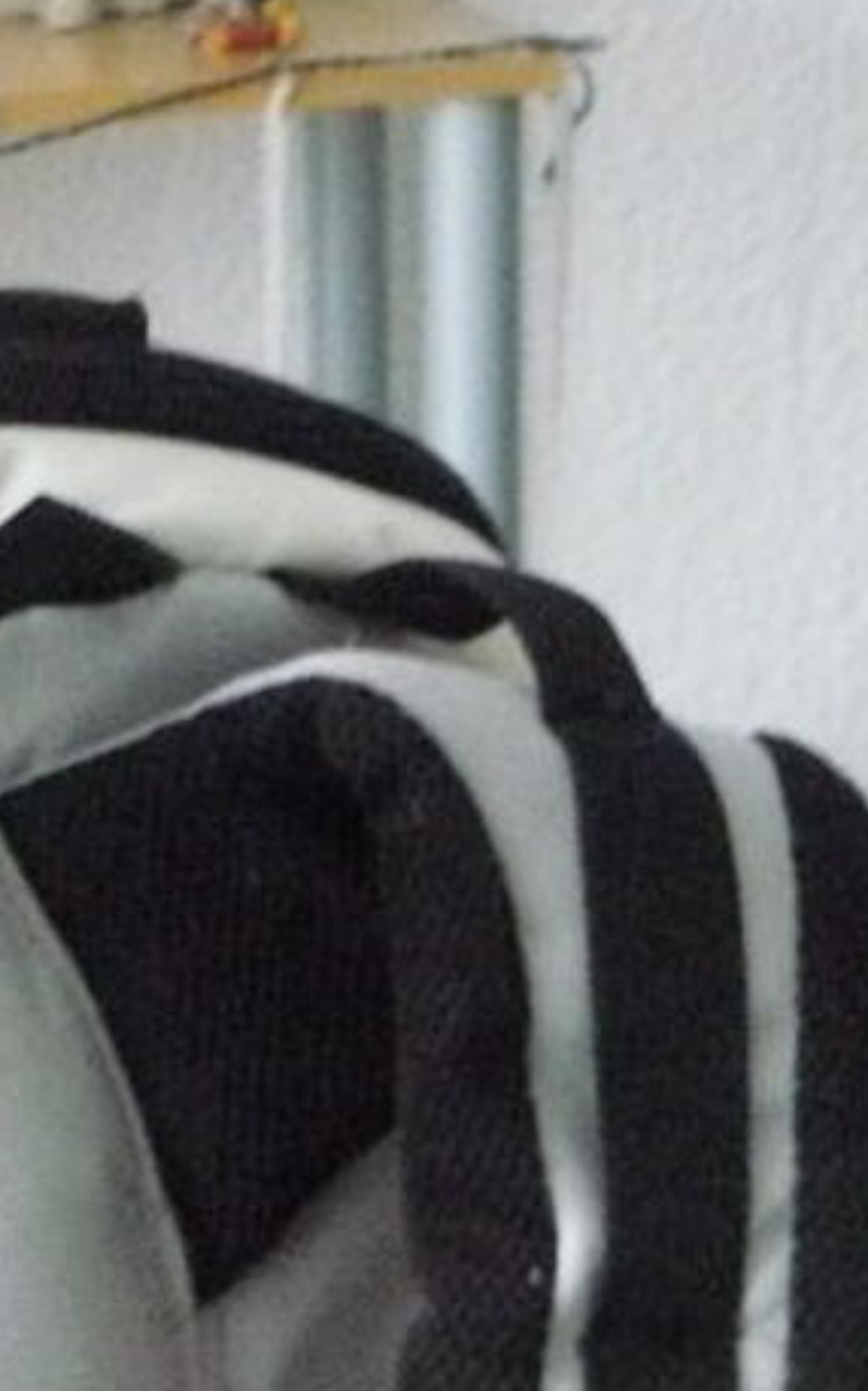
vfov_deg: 17.3
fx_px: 4204
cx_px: -115
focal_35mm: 111
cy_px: 1967
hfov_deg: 11.6
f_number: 2.8
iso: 800
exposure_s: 1/13
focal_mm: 6
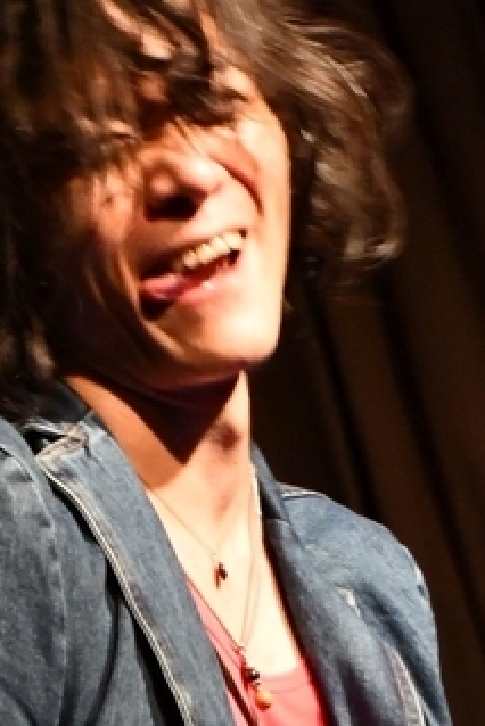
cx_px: 321
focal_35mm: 293
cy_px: 1049
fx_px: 5914
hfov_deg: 4.7
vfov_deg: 6.9
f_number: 5
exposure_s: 1/60
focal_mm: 52
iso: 5600
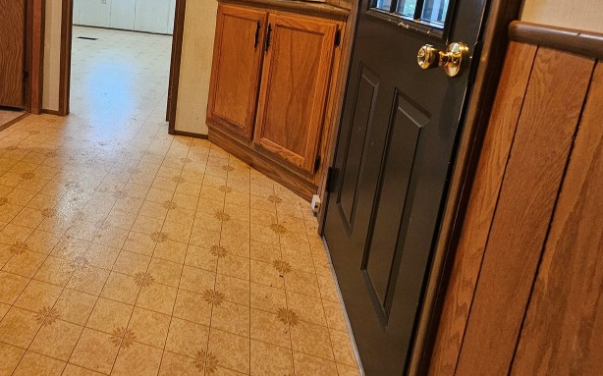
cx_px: 143
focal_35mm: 23
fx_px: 378
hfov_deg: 71.4
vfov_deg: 47.7
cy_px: 40
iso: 320
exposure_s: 1/30
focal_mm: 2.2
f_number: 2.2
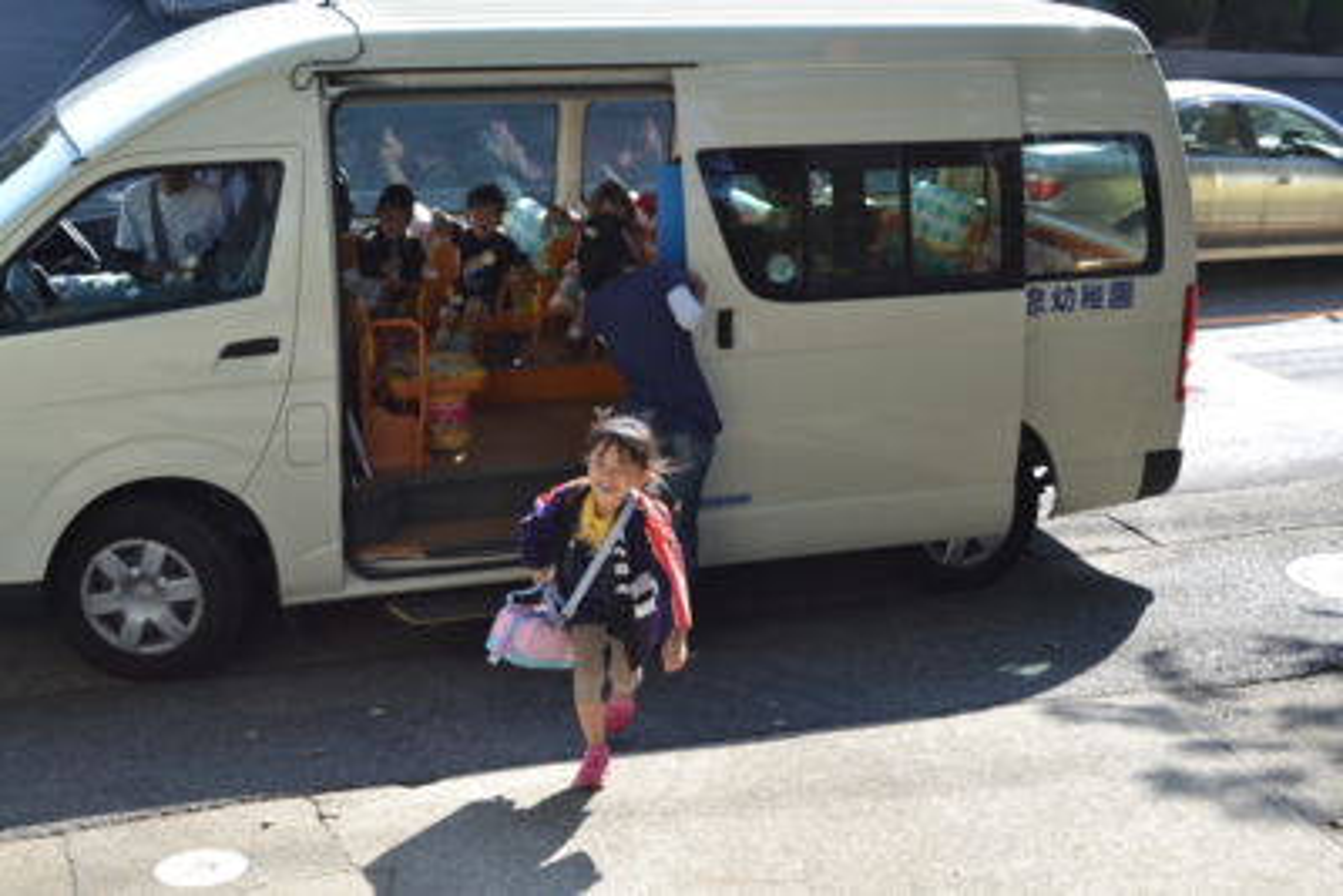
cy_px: 448
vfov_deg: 28.1
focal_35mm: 48
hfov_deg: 41.1
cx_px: 672
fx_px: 1791
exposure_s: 1/125
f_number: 5.6
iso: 100
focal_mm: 32
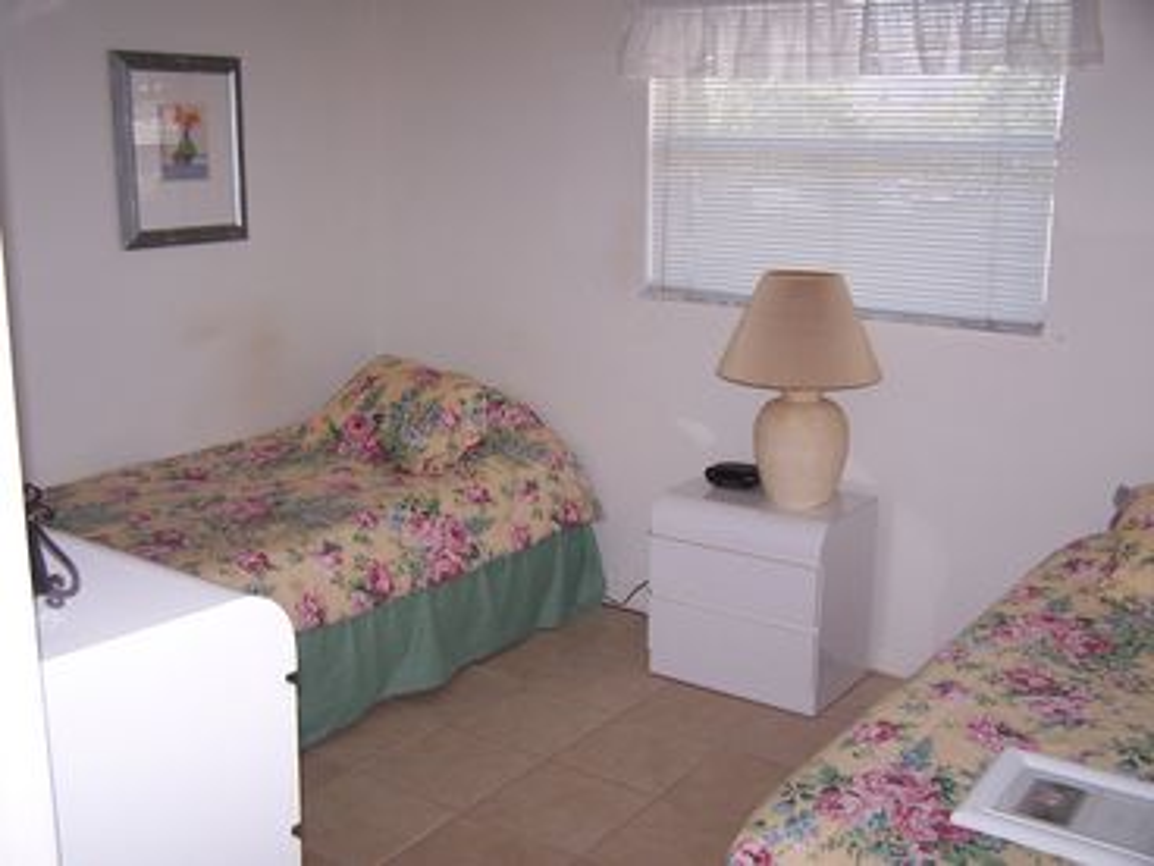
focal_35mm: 38
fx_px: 1267
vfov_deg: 37.7
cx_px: 577
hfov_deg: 49.0
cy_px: 433
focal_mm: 6.3
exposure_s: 1/60
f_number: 2.8
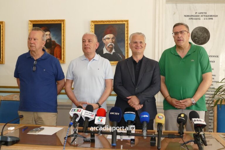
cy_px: 75
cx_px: 112
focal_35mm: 41
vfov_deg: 32.6
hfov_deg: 47.4
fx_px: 256
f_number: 3.2
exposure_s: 1/60
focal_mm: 15.02
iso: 400
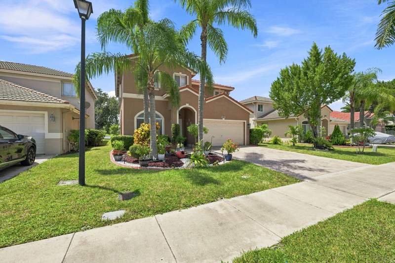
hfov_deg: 104.3
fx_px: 154
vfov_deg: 81.2
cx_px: 198
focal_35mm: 14
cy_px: 132
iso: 100
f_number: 9
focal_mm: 14
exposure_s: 1/400
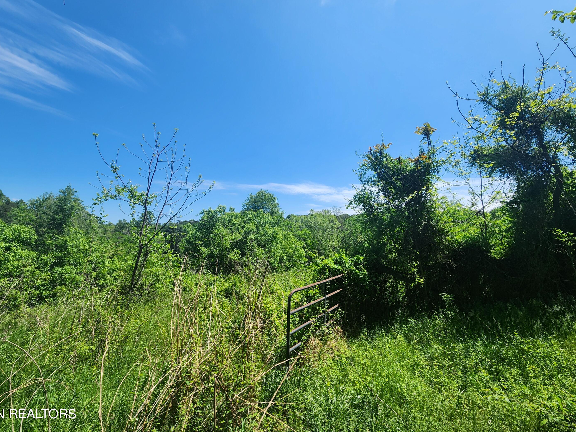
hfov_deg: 102.1
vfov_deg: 85.6
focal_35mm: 14
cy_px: 202
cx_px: 288
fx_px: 233
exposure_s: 1/1904
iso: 50
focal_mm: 2.2
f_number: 2.2
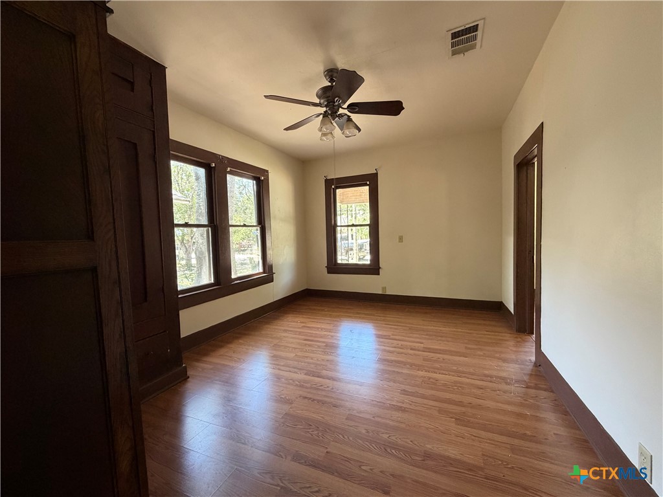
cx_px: 332
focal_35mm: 14
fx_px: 268
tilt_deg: -3.5
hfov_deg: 102.1
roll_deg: +1.5
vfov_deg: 85.7
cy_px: 248
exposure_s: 1/60
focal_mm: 2.22
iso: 320
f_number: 2.2
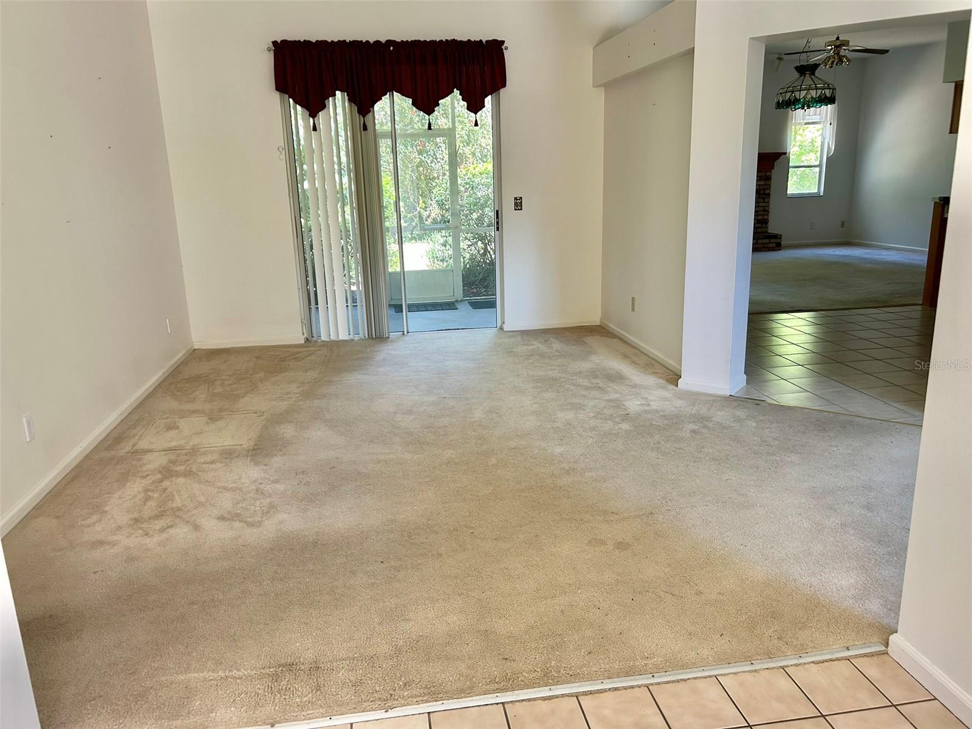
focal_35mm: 26
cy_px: 364
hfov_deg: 67.3
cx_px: 486
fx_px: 730
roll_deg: +2.3
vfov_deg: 53.1
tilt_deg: -13.7
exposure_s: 1/121
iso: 125
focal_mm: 5.7
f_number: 1.5
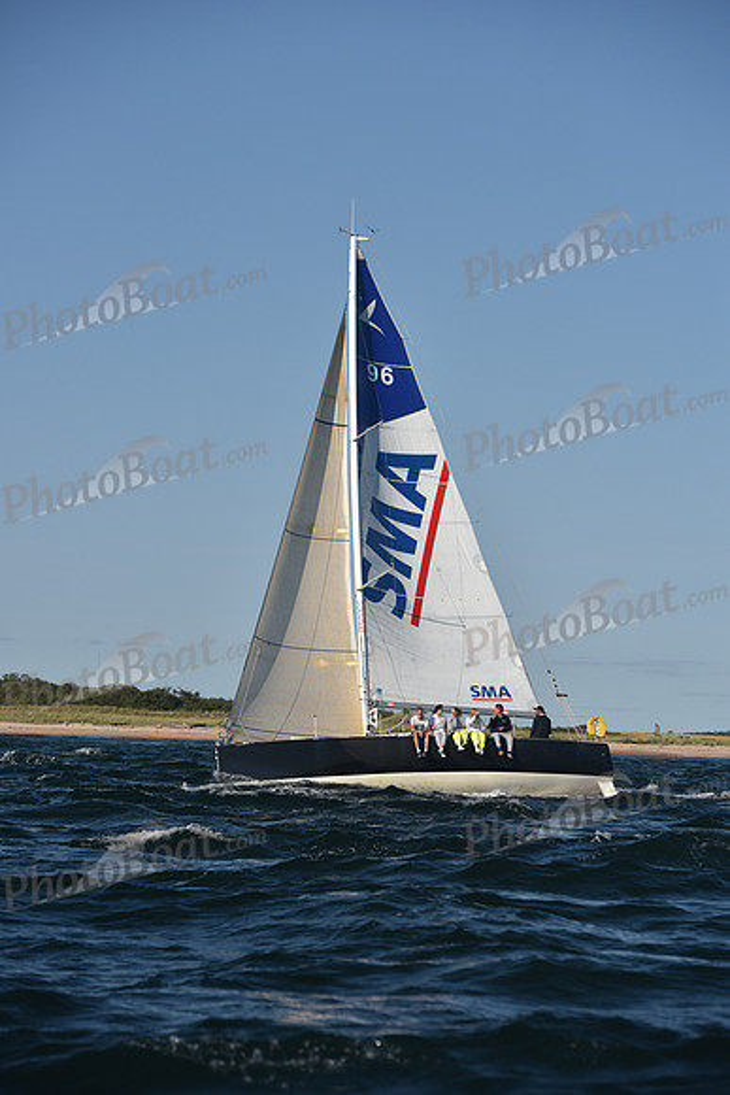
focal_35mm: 122
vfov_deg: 16.8
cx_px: 365
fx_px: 3708
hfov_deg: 11.2
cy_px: 548
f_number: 4.5
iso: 250
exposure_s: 1/1600
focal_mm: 122
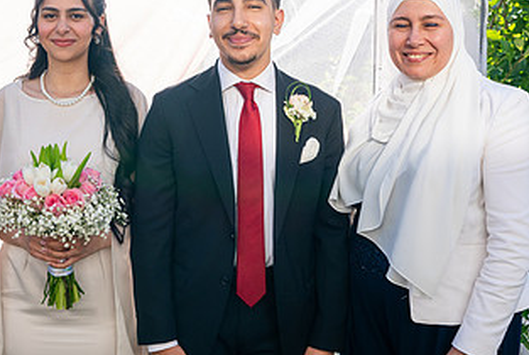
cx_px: 112
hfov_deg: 34.0
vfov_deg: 23.9
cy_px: 199
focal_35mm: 57
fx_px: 839
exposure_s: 1/640
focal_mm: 28
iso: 200
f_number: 3.5
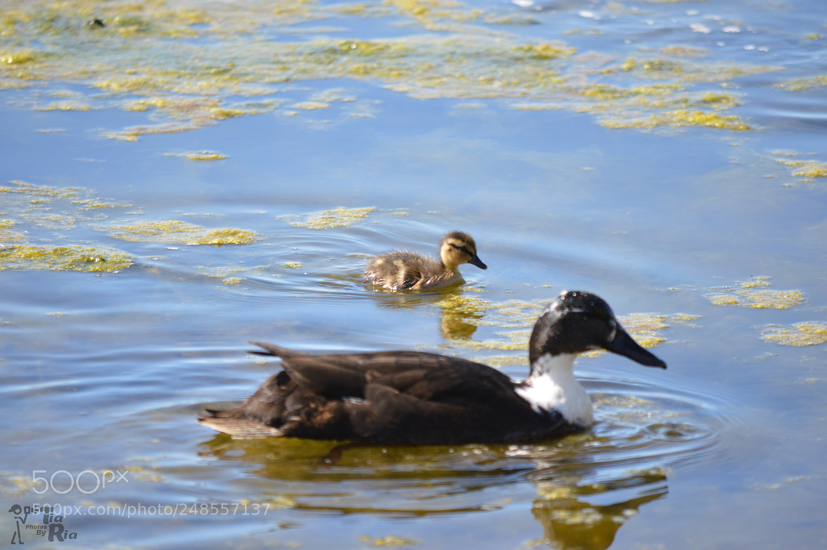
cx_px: 414
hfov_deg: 5.3
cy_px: 275
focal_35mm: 390
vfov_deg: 3.5
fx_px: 8952
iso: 400
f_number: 5.6
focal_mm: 260
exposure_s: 1/640
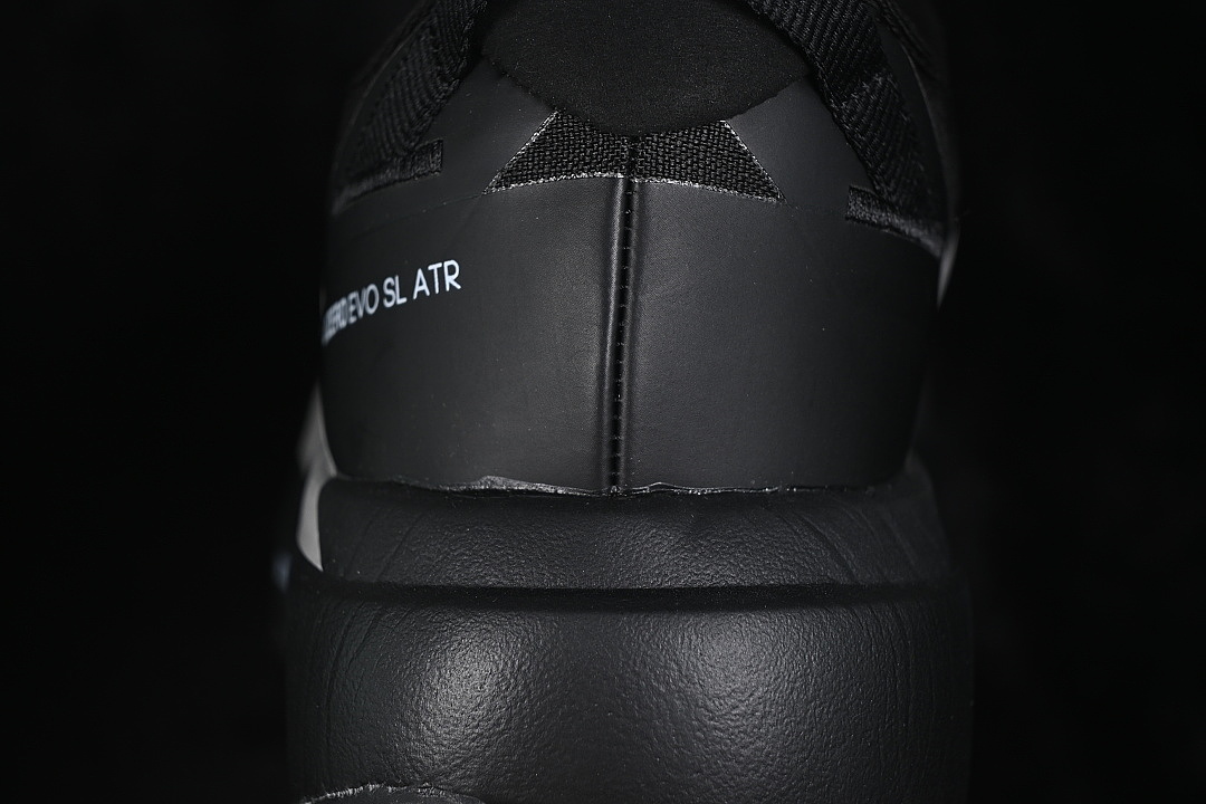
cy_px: 402
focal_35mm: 75
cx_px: 603
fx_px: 2512
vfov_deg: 18.2
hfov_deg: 27.0
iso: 160
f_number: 6.3
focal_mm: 50
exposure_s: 1/60
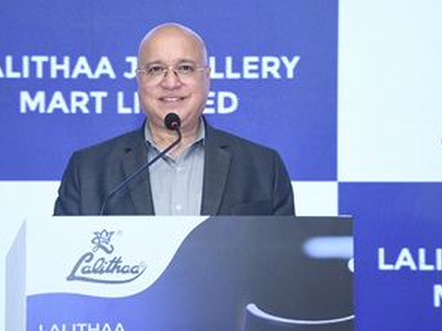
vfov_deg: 9.5
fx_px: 1992
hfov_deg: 12.7
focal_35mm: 156
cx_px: 194
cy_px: 168
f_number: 5.6
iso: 1250
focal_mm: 80
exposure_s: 1/160
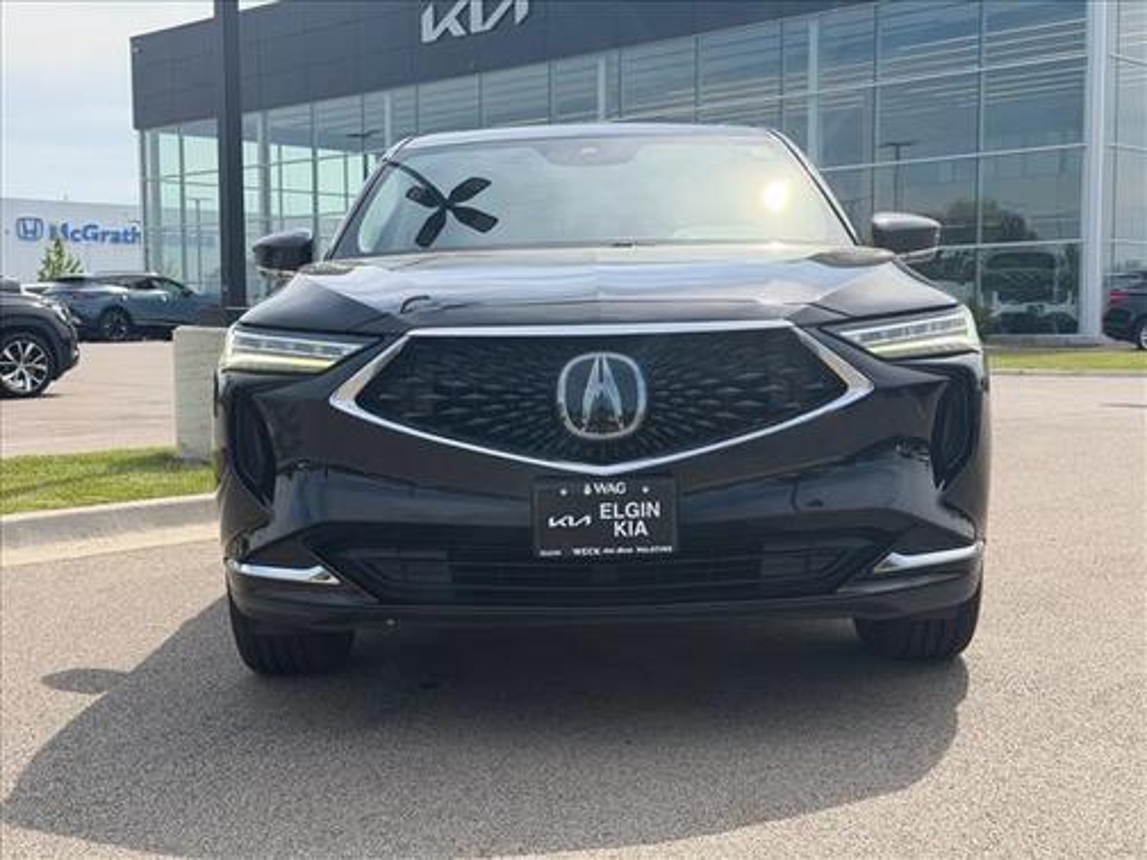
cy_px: 430
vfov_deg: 30.3
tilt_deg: -4.0
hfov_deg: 39.7
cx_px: 574
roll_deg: +0.3
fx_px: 1590
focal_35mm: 48
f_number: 1.78
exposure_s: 1/4878
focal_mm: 6.76
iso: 80
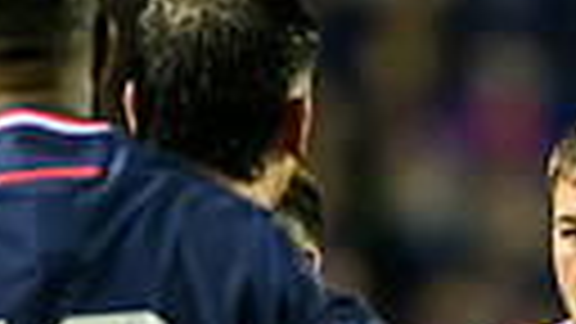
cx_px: 659
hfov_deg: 0.9
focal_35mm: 2438
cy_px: 1008
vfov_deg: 0.5
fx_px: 37236
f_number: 2.8
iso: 10000
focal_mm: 400
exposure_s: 1/2000
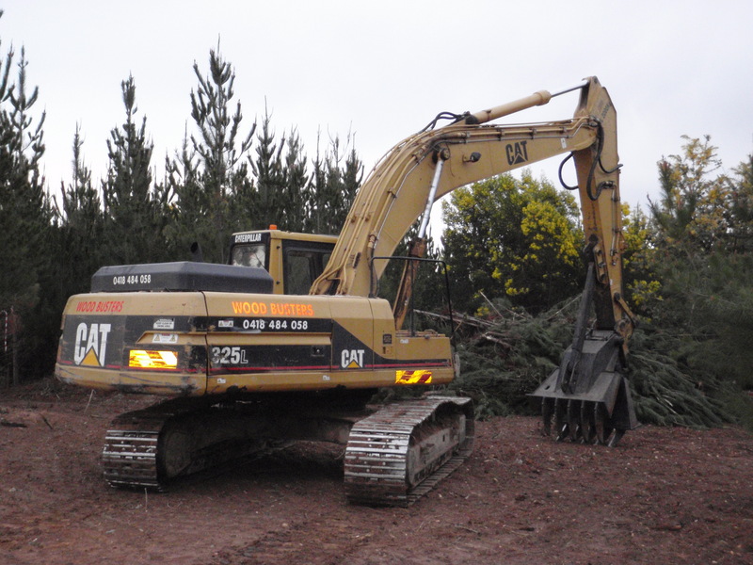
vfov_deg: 34.3
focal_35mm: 42
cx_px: 376
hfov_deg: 44.8
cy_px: 282
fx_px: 914
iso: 640
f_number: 4.3
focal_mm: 7.57
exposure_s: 1/40
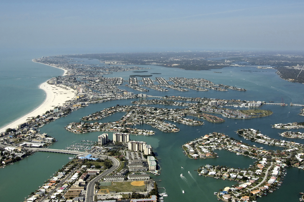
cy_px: 84
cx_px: 161
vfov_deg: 31.0
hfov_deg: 45.5
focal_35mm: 43
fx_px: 363
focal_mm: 24
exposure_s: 1/1000
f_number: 9
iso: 400
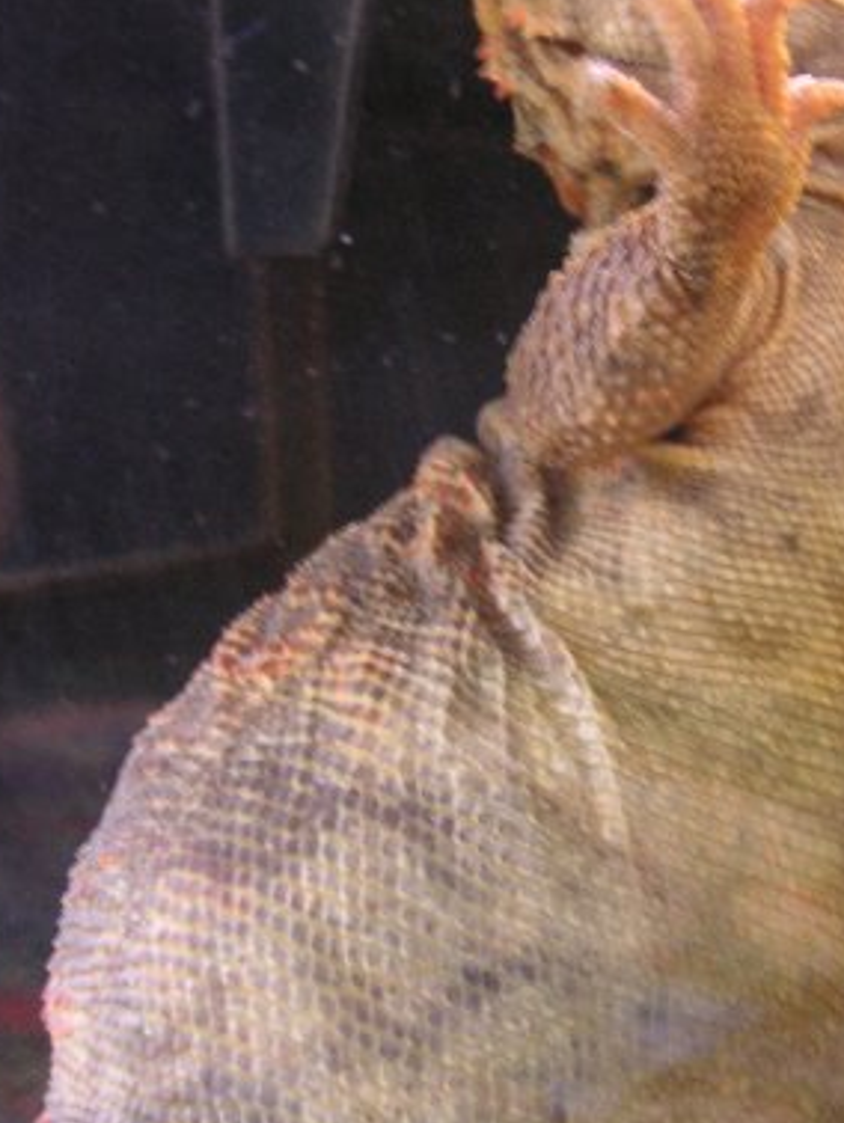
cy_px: 654
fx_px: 3020
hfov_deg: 15.9
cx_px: 609
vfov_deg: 21.1
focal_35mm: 93
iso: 100
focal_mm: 7.3
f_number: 3.1
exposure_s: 1/6
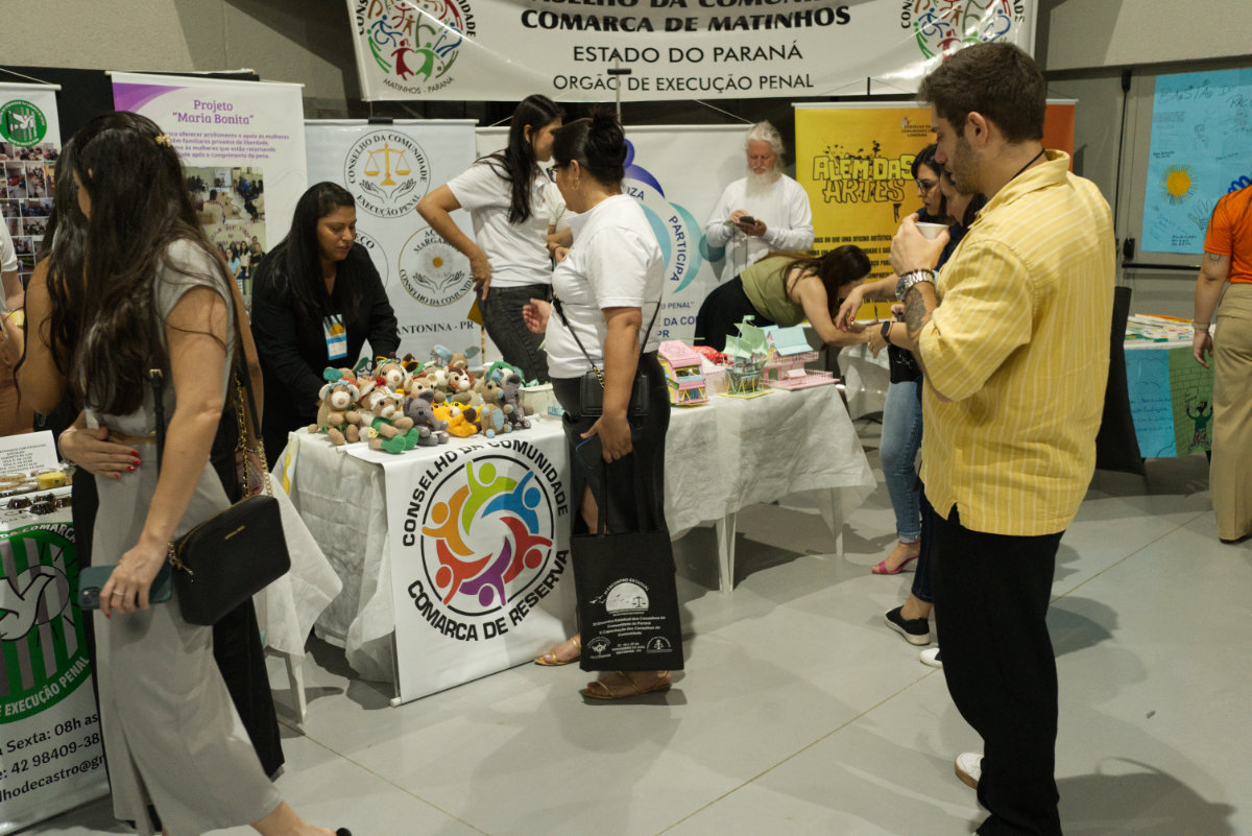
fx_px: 1218
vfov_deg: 37.9
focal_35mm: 35
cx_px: 626
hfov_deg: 54.4
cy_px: 418
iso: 8000
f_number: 4
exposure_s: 1/100
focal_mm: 35
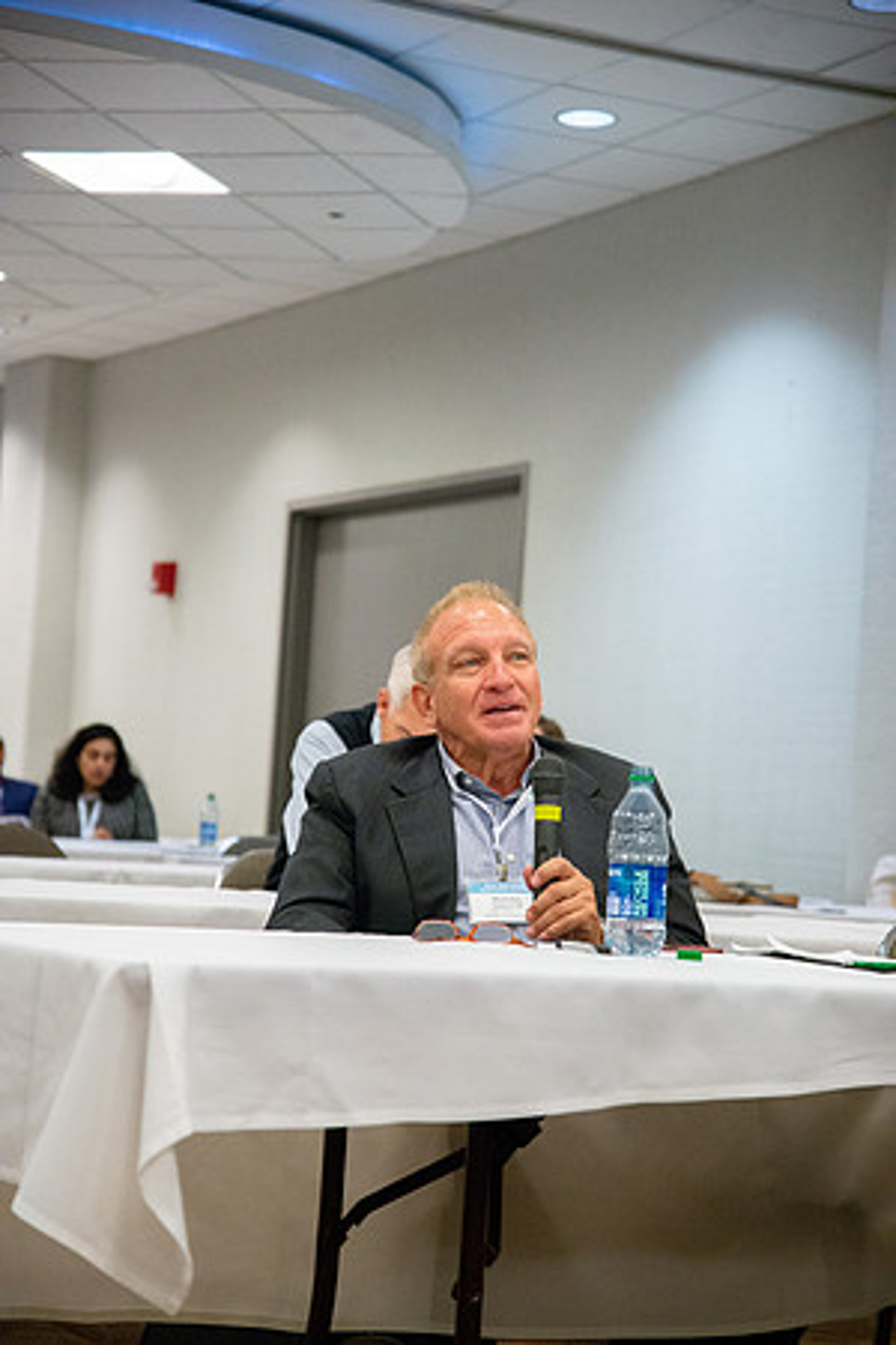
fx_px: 3173
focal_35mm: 85
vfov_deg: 23.9
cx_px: 448
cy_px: 672
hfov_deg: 16.1
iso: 6400
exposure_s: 1/200
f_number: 4.5
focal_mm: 85
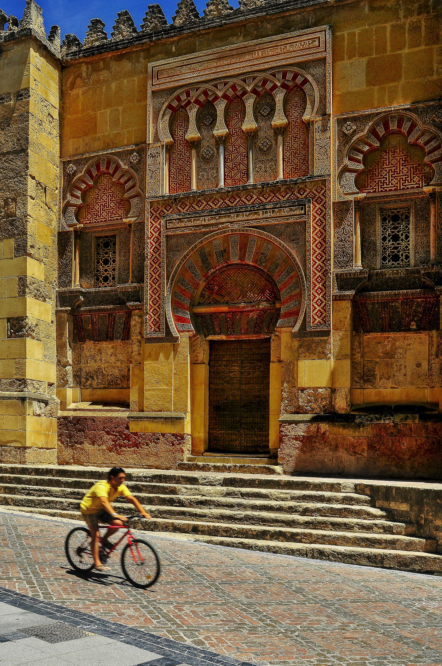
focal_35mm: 31
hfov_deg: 42.2
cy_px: 332
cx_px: 218
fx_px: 572
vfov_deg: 60.3
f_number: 10
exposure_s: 1/80
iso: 250
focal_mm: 20
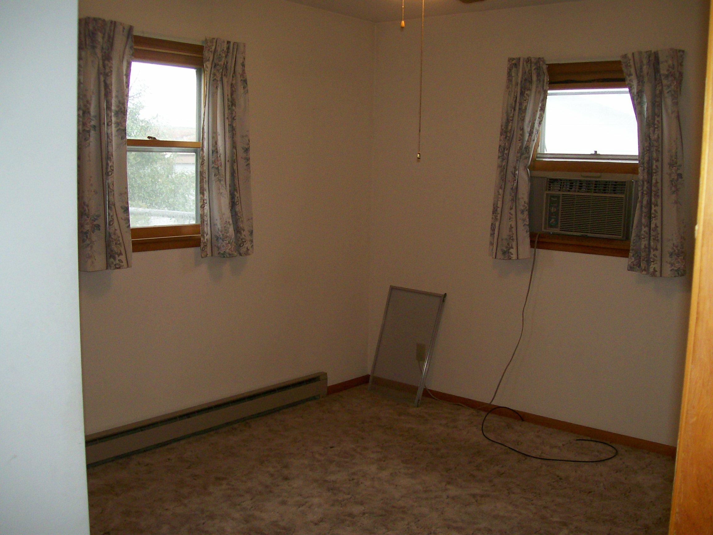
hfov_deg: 51.4
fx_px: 742
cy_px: 268
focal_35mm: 36
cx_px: 356
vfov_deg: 39.7
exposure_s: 1/64
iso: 140
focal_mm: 6
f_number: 2.7
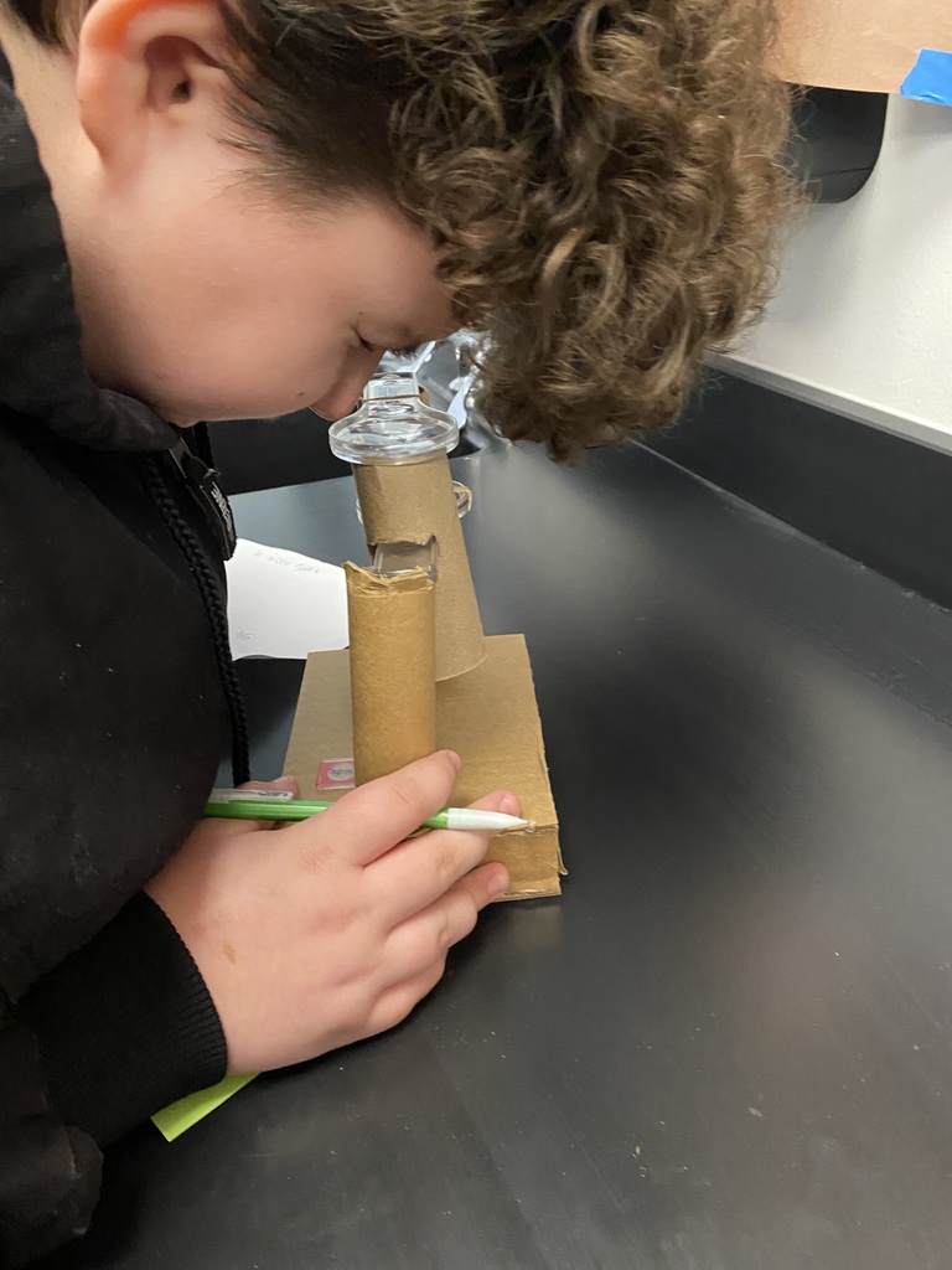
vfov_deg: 67.3
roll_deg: +1.6
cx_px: 476
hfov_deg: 53.1
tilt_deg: -27.6
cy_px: 635
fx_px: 953
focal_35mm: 26
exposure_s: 1/30
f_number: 1.8
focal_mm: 4.25
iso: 640
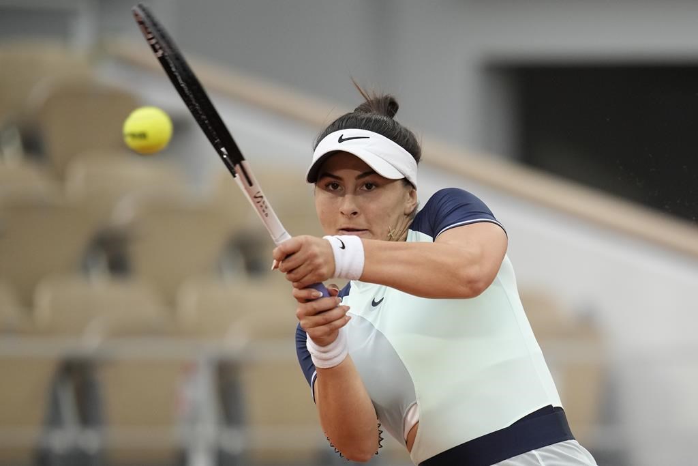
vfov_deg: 3.4
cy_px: 233
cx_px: 349
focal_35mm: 400
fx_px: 7756
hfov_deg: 5.2
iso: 2000
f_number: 2.8
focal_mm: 400
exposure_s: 1/3200
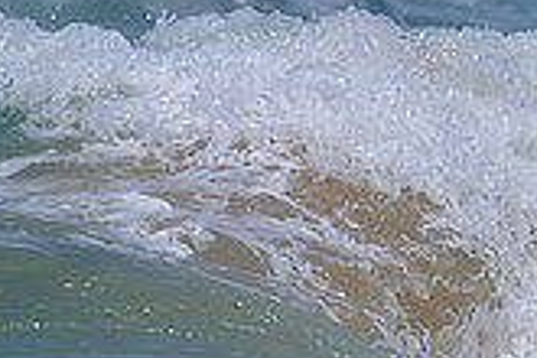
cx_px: 475
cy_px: 664
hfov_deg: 0.8
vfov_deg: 0.5
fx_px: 38333
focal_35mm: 2570
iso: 400
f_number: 11
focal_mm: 540
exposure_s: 1/2000
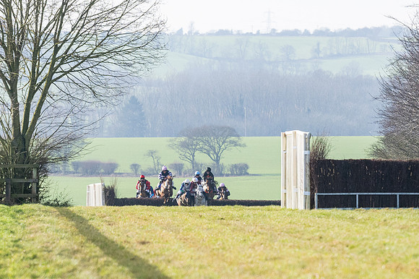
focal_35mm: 573
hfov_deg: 3.6
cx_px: 198
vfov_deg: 2.4
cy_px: 236
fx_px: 6668
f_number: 5
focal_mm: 200
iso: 400
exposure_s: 1/1600
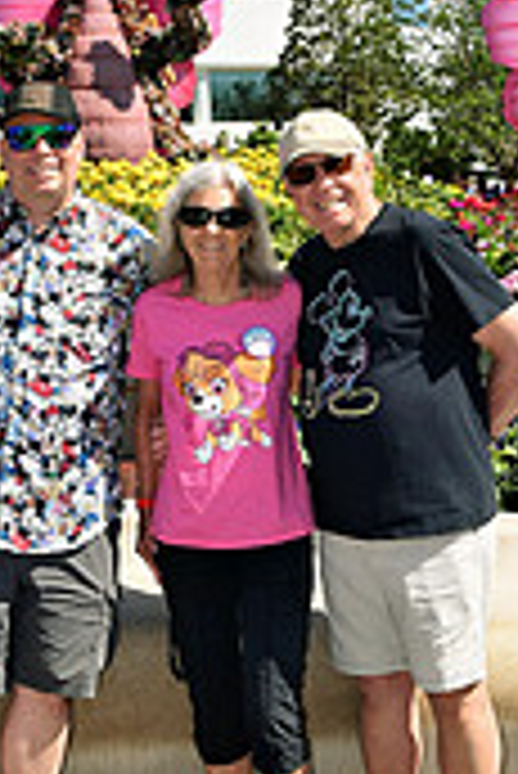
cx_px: 131
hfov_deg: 16.8
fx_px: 1745
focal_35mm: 81
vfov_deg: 25.0
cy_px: 302
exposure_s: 1/250
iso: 100
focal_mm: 21
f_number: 8
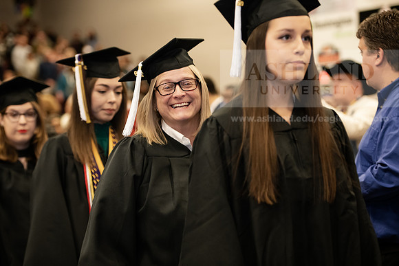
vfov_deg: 14.4
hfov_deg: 21.5
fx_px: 1053
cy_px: 133
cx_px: 200
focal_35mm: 95
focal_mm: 95
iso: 2000
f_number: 3.2
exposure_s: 1/200
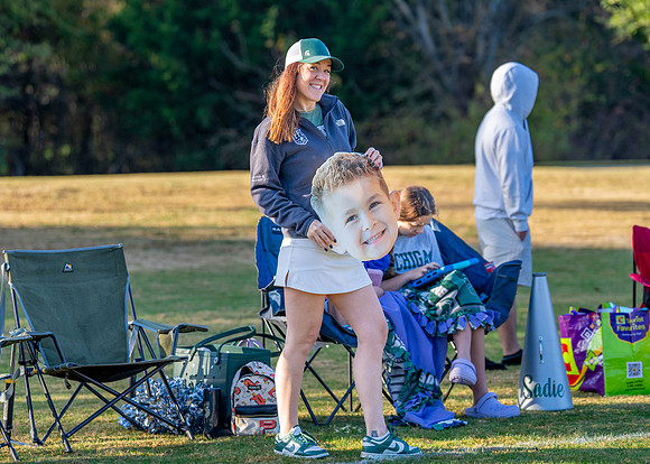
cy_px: 213
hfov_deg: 13.9
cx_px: 297
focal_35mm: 144
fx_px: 2659
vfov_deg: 10.0
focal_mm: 118
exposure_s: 1/1250
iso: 200
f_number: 2.8
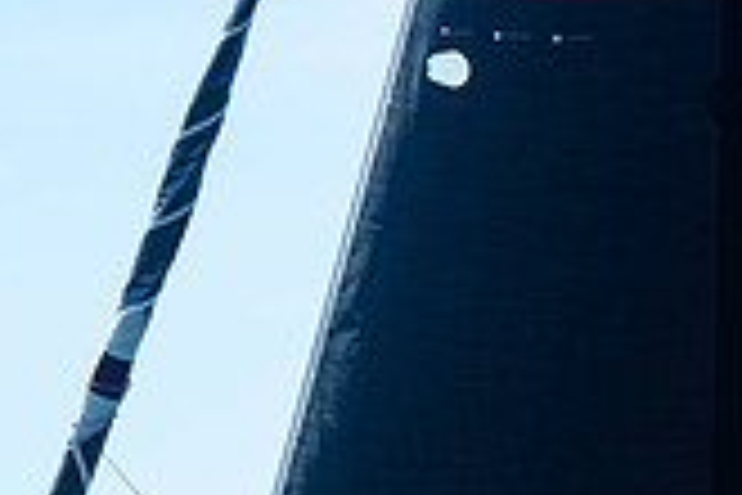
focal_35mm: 433
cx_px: 1039
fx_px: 8924
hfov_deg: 4.7
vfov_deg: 3.2
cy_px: 799
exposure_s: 1/800
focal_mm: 82
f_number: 5
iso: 250
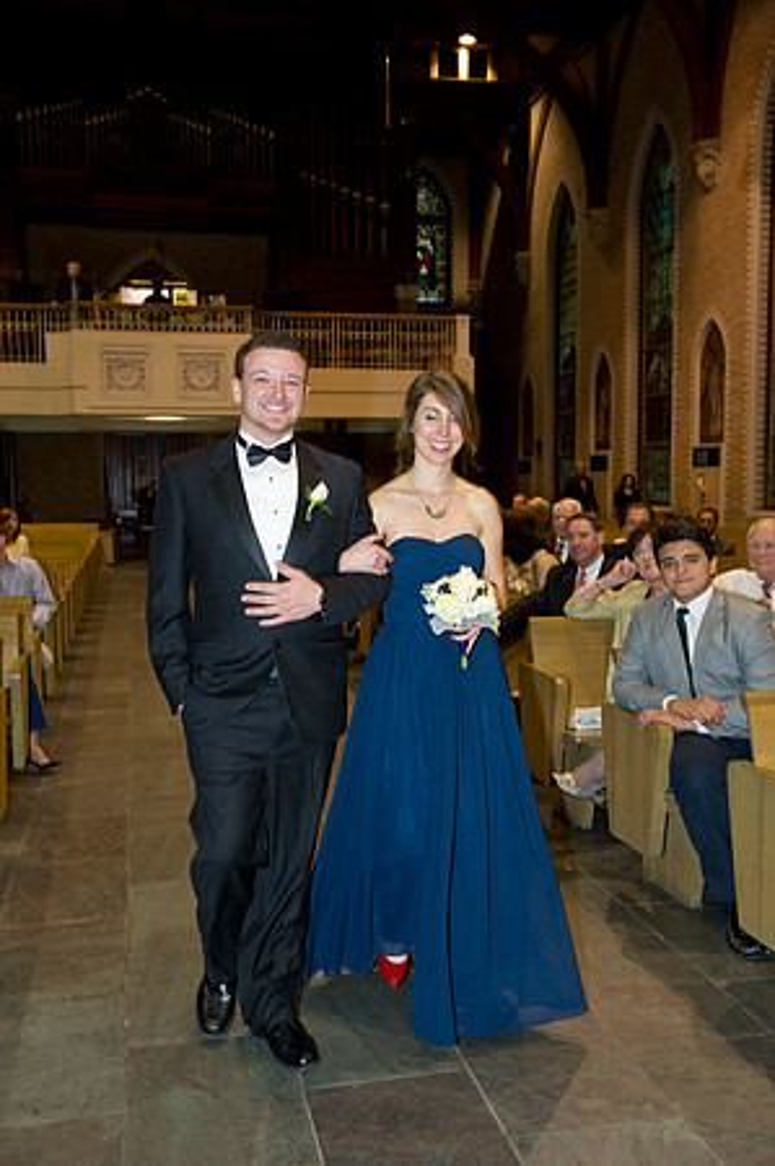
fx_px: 1165
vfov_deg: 53.2
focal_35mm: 36
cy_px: 583
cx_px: 388
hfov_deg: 36.8
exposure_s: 1/60
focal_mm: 36
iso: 1250
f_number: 4.5
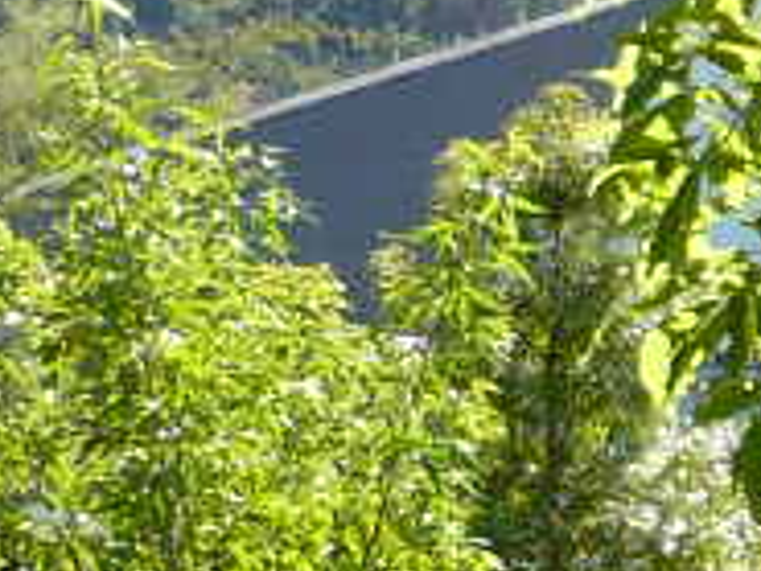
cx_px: 2406
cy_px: 394
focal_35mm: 242
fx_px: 5324
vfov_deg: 6.1
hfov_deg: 7.1
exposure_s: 1/400
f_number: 2.8
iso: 100
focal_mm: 5.8
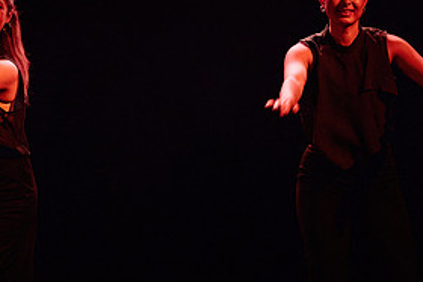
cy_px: 129
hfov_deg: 5.5
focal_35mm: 375
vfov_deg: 3.7
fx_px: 4408
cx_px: 131
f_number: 2.8
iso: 1600
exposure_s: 1/125
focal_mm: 145
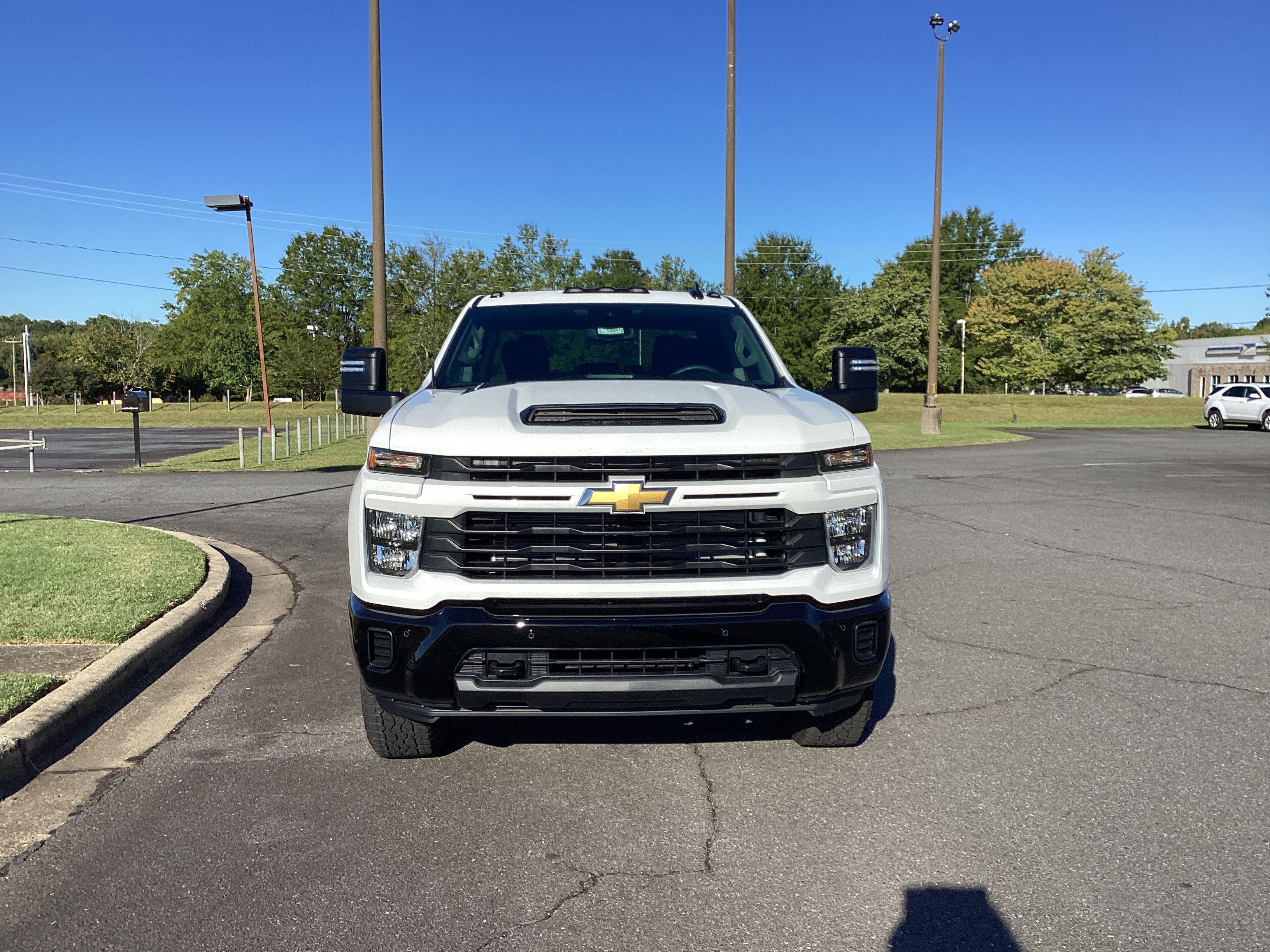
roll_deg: +0.0
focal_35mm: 31
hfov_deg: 58.4
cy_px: 476
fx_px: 1137
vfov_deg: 45.4
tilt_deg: -4.2
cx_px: 635
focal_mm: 3.3
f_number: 2.4
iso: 25
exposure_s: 1/1508
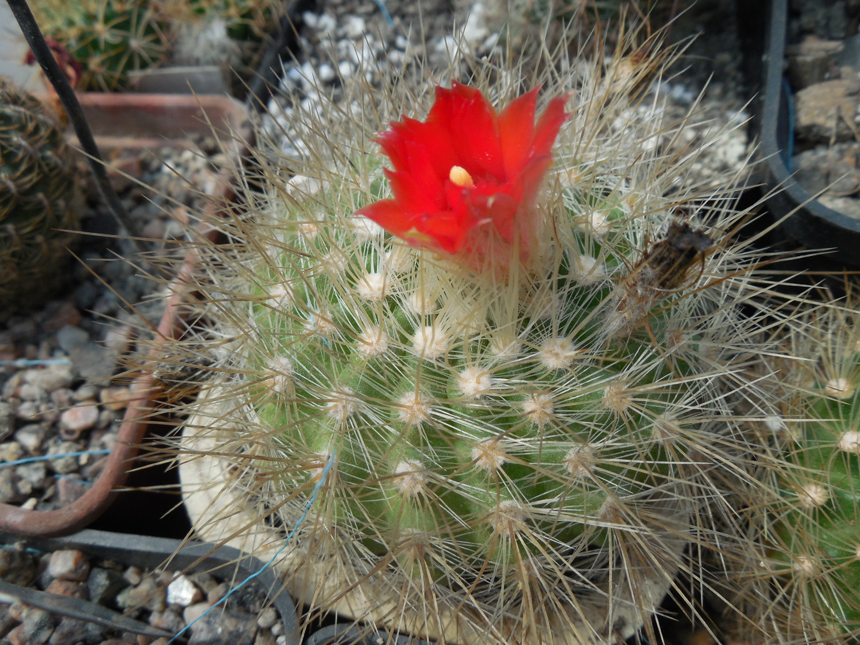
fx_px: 770
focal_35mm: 31
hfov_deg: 58.4
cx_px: 430
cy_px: 322
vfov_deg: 45.4
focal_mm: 5.6
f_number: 3.6
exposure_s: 1/320
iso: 125
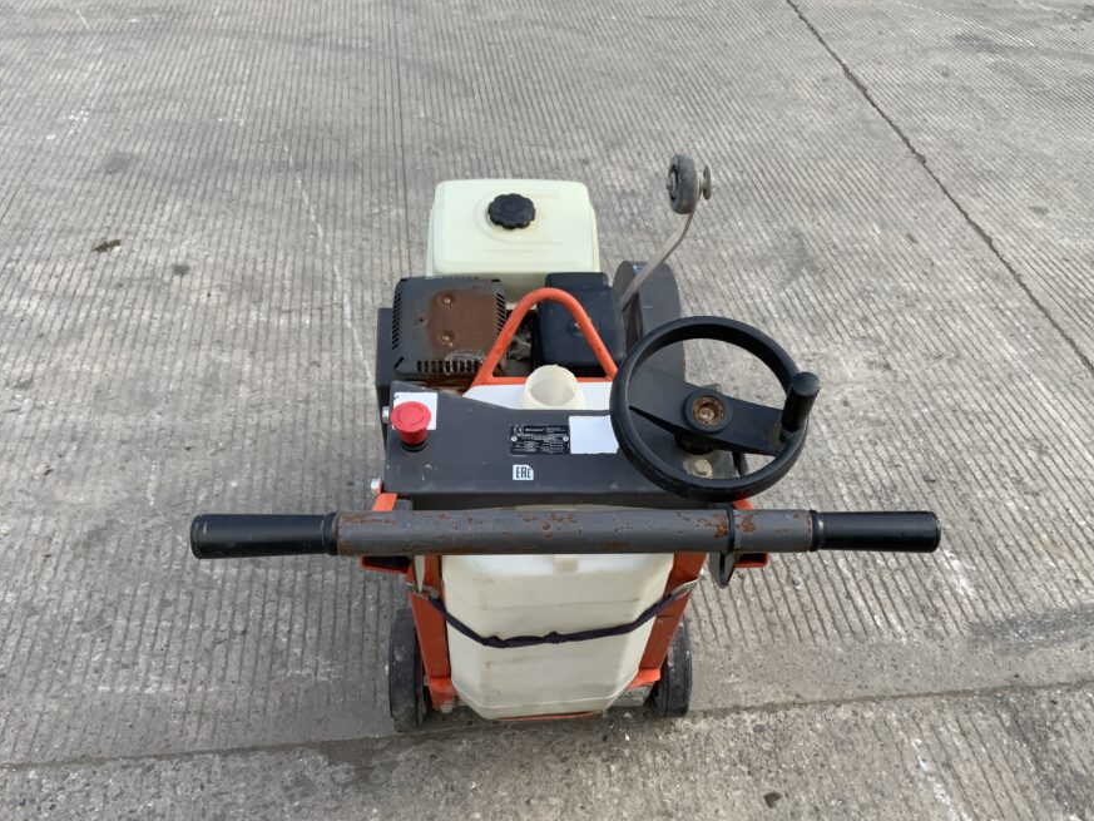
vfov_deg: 41.7
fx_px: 1075
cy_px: 480
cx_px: 613
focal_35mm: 34
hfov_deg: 53.8
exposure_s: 1/394
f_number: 1.8
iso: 16
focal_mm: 3
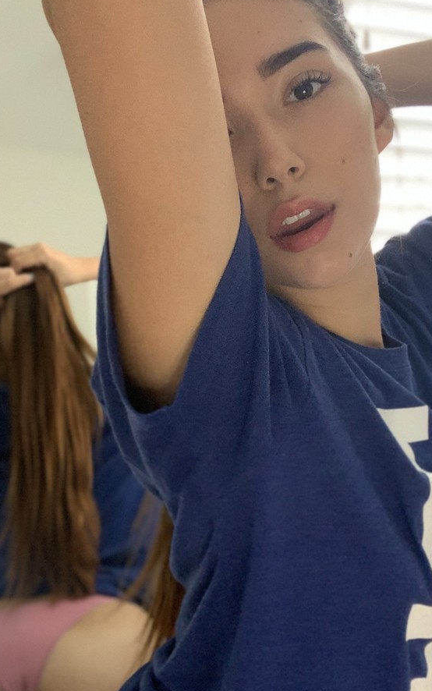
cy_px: 419
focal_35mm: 49
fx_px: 923
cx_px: 271
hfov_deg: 26.3
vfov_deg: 40.8
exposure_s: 1/40
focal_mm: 2.87
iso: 200
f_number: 2.2
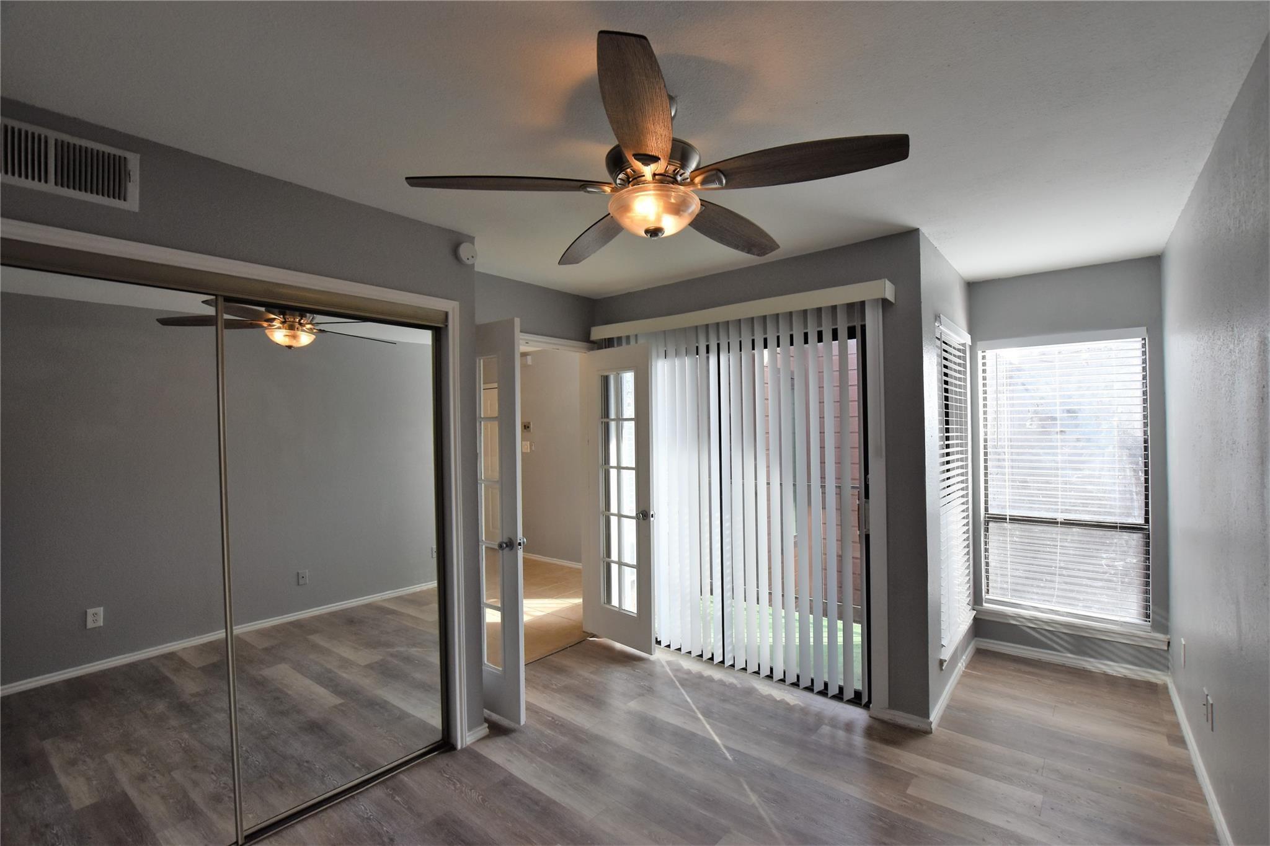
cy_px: 423
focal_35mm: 15
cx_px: 635
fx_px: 529
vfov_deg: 77.3
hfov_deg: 100.4
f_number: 5.6
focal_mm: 10
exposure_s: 1/125
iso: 400
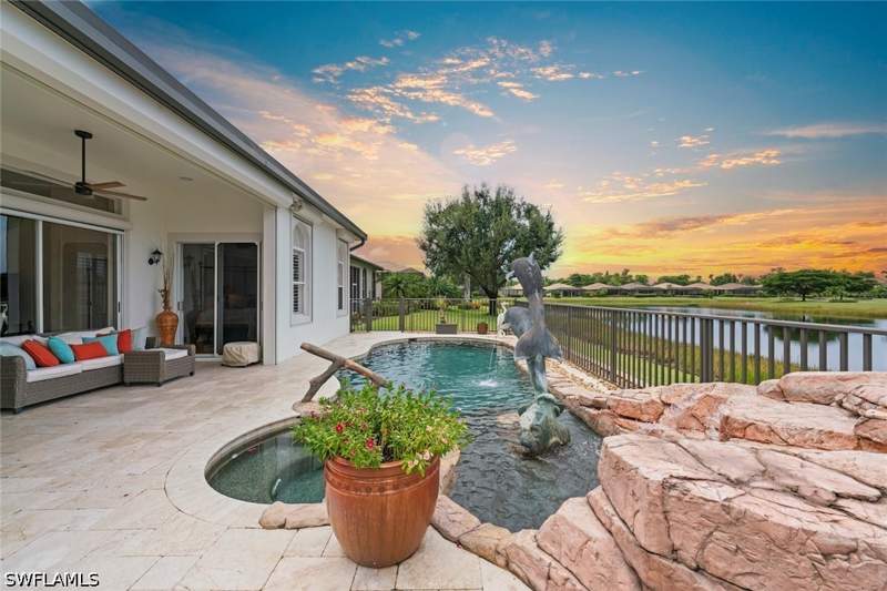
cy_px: 296
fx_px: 345
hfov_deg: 104.3
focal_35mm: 14
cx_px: 444
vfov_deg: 81.2
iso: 400
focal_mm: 14
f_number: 11
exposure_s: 1/500
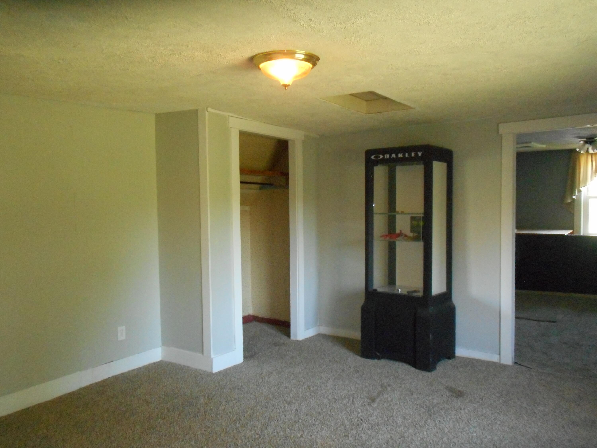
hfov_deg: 61.7
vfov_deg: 48.2
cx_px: 298
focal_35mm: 29
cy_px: 224
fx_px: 500
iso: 800
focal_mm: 5.2
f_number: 4
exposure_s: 1/25
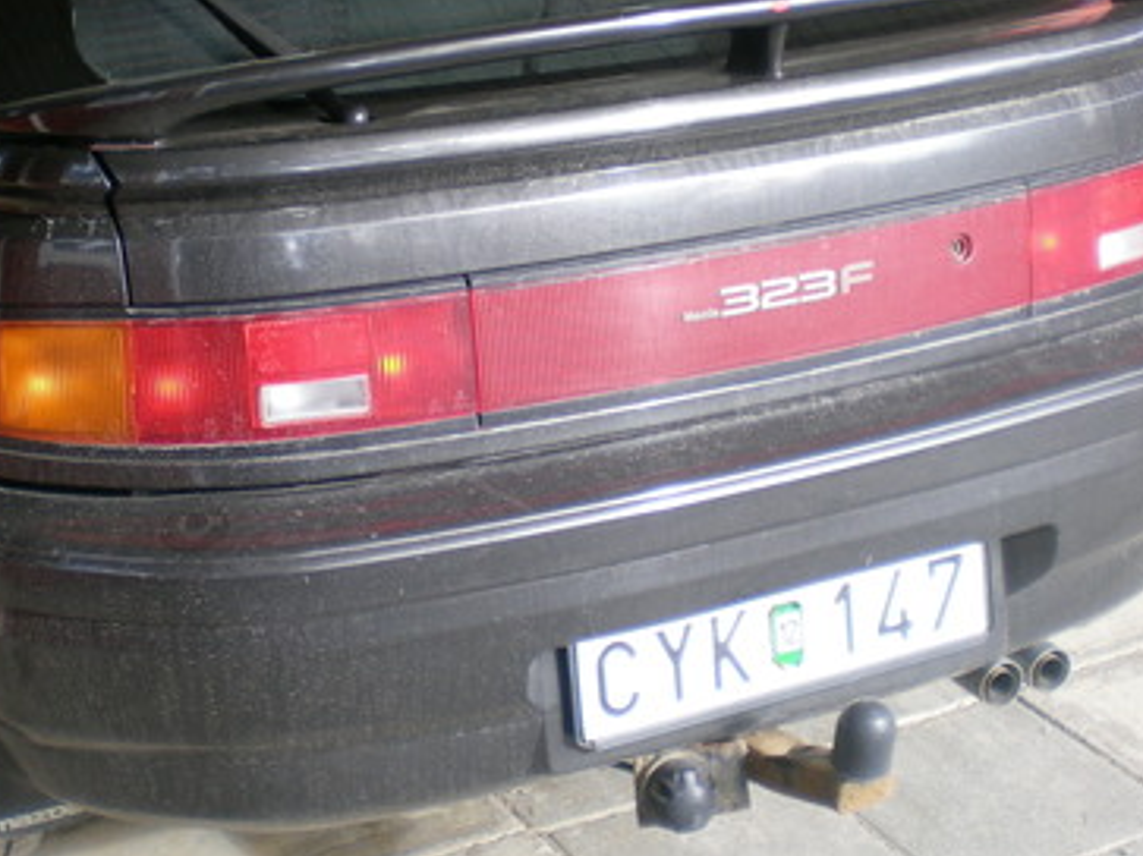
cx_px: 406
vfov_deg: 21.8
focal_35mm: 67
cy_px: 290
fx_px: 2212
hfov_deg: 28.8
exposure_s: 1/61.8
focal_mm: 6.3
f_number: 3.1
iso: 65
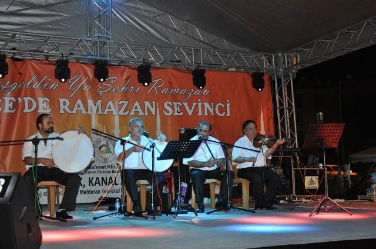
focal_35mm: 48
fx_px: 501
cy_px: 124
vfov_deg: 28.0
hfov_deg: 41.2
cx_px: 188
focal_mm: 32
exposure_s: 1/60
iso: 800
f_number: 4.2
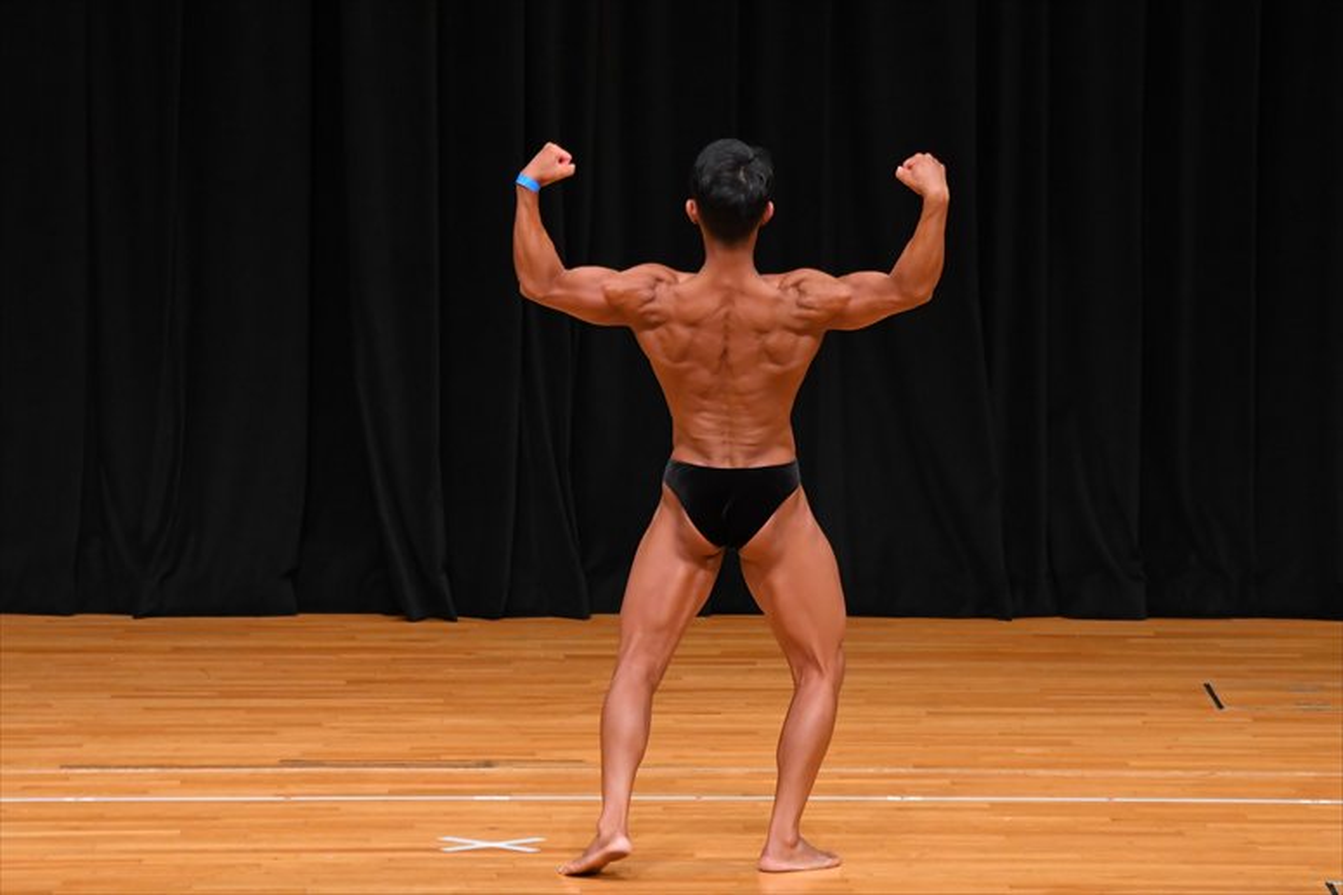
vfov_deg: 5.4
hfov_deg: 8.1
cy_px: 448
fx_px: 9508
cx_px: 672
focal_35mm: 255
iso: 3200
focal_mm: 170
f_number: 5.6
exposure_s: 1/400
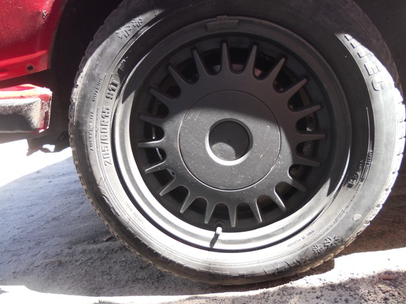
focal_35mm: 29
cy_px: 156
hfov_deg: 61.7
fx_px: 340
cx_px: 201
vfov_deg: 48.2
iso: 80
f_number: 3.2
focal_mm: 4.9
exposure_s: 1/60
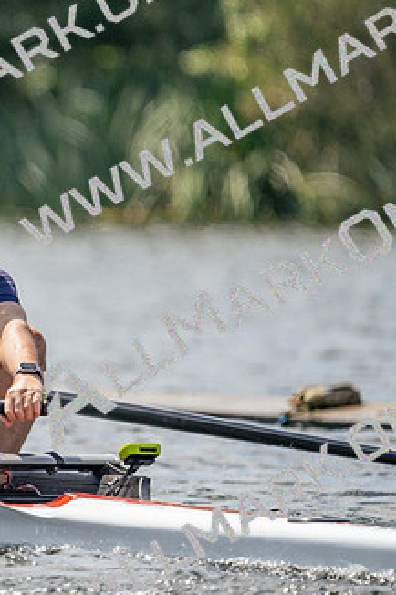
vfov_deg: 1.9
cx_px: -113
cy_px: 277
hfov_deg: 1.3
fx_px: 17623
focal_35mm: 1067
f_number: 6.3
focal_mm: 600
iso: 500
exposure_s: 1/2000
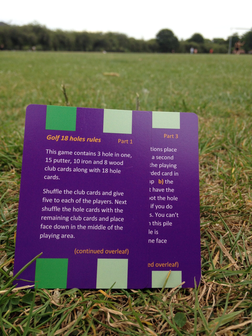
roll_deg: -0.8
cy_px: 168
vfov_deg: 55.4
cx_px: 126
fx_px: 320
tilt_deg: -20.6
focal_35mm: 33
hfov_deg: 42.9
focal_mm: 4.12
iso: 50
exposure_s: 1/256
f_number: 2.4
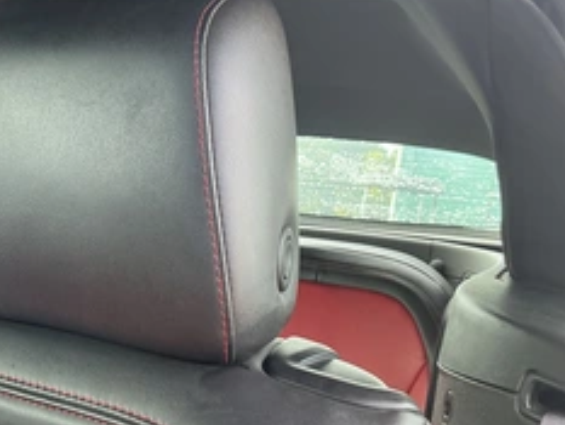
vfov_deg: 30.3
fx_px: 784
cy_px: 192
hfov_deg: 38.7
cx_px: 145
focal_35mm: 48
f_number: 1.8
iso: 64
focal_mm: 3
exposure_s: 1/111
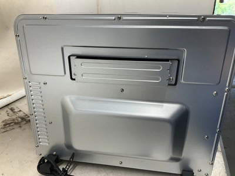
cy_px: 88
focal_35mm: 29
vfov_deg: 48.2
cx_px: 118
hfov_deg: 61.7
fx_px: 197
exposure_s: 1/120
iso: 50
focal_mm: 3
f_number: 1.8
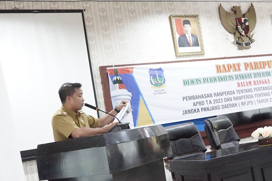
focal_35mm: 46
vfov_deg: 29.0
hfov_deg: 42.3
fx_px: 351
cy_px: 90
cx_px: 136
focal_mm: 31
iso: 40000
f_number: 4
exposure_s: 1/400
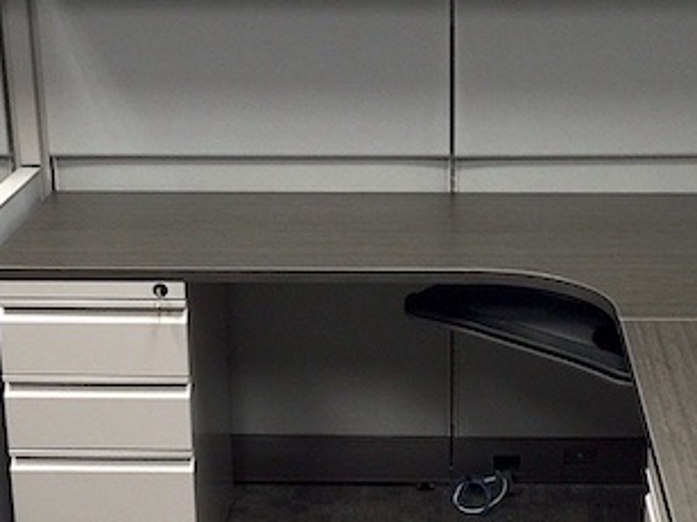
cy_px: 242
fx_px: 1228
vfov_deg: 24.0
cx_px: 389
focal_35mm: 61
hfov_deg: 31.7
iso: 50
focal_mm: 4.15
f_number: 2.2
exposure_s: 1/15
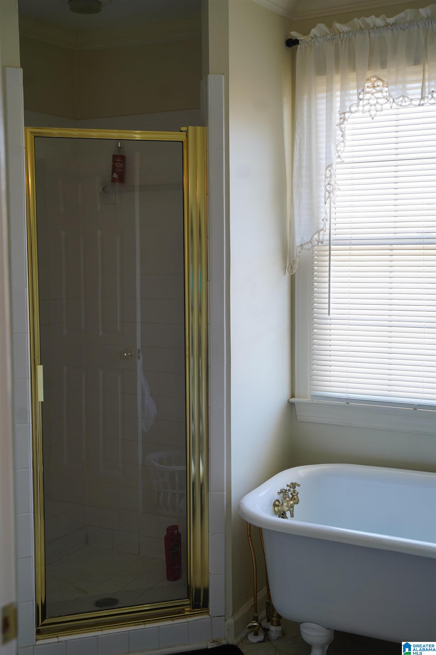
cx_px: 218
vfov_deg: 41.9
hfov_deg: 28.6
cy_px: 328
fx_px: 854
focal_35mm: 47
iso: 320
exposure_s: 1/60
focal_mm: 47
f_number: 4
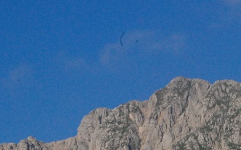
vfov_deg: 5.7
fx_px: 1499
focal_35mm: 228
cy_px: 204
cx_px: 213
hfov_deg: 9.2
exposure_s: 1/400
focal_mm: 55
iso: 1600
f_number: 29
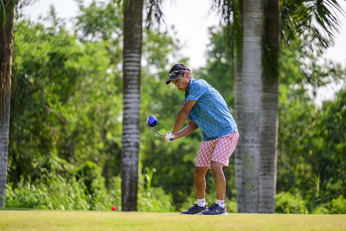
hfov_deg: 14.2
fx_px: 1394
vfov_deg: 9.5
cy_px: 116
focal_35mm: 145
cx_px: 173
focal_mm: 145
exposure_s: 1/4000
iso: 720
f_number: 2.8
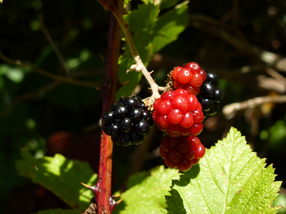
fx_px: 859
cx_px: 143
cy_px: 107
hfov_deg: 18.9
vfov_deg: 14.2
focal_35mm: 104
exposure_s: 1/320
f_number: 5
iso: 125
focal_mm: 18.7
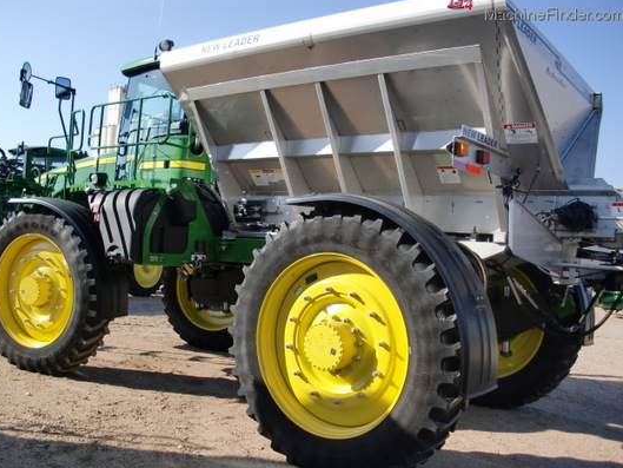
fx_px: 666
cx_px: 304
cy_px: 238
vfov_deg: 38.7
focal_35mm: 37
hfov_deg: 50.1
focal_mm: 6.3
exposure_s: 1/800
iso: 64
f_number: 2.8
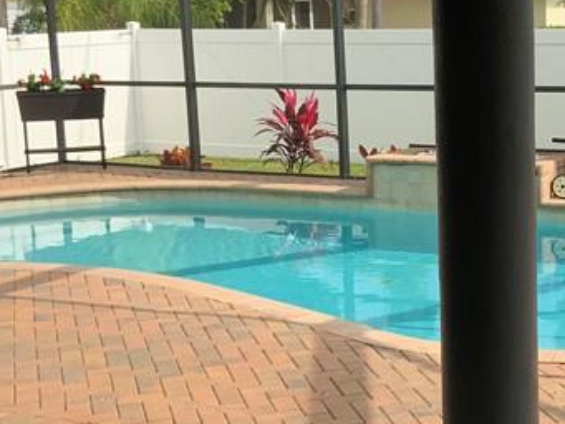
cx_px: 514
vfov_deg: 17.0
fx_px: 1421
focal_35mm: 87
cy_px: 215
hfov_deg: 22.0
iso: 16
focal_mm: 3
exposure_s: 1/1055
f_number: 1.8
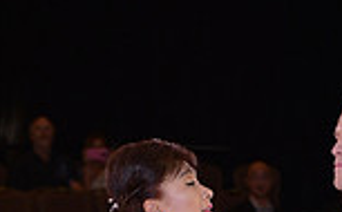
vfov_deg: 2.7
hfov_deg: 4.4
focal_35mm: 483
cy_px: 426
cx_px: 213
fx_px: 4494
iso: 1600
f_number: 5.6
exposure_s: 1/250
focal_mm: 125
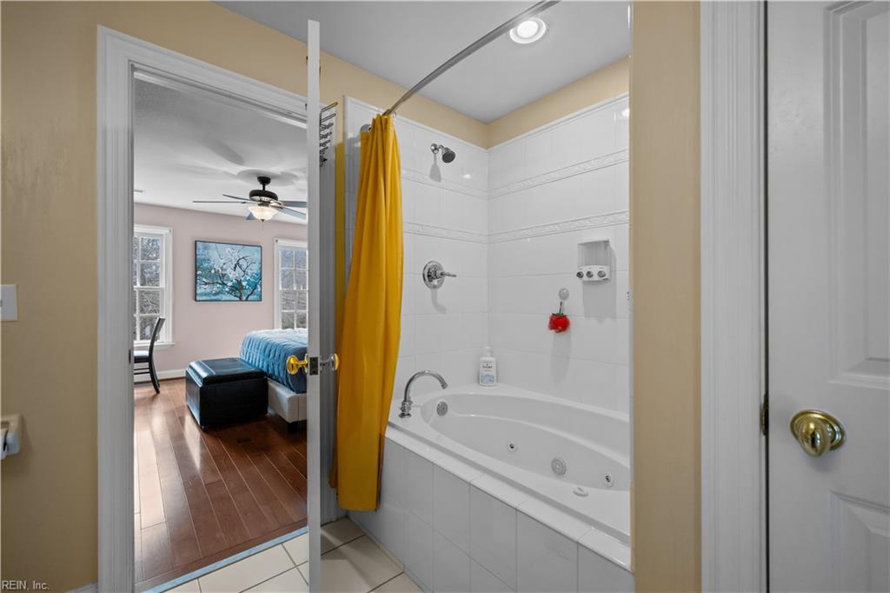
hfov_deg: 100.4
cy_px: 296
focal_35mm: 15
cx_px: 445
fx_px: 371
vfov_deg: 77.3
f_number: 7.1
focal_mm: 15
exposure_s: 1/80
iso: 400
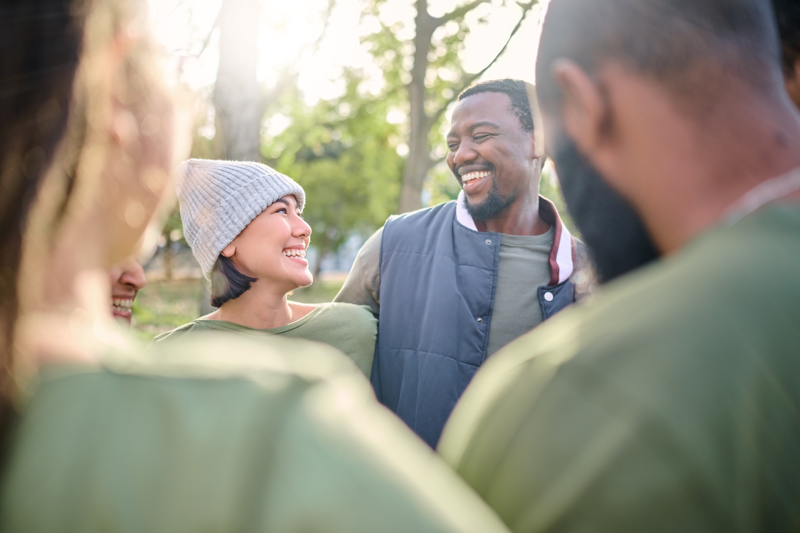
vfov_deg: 37.9
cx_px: 400
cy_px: 266
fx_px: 778
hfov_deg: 54.4
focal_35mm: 35
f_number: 1.8
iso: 200
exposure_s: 1/800
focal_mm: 35
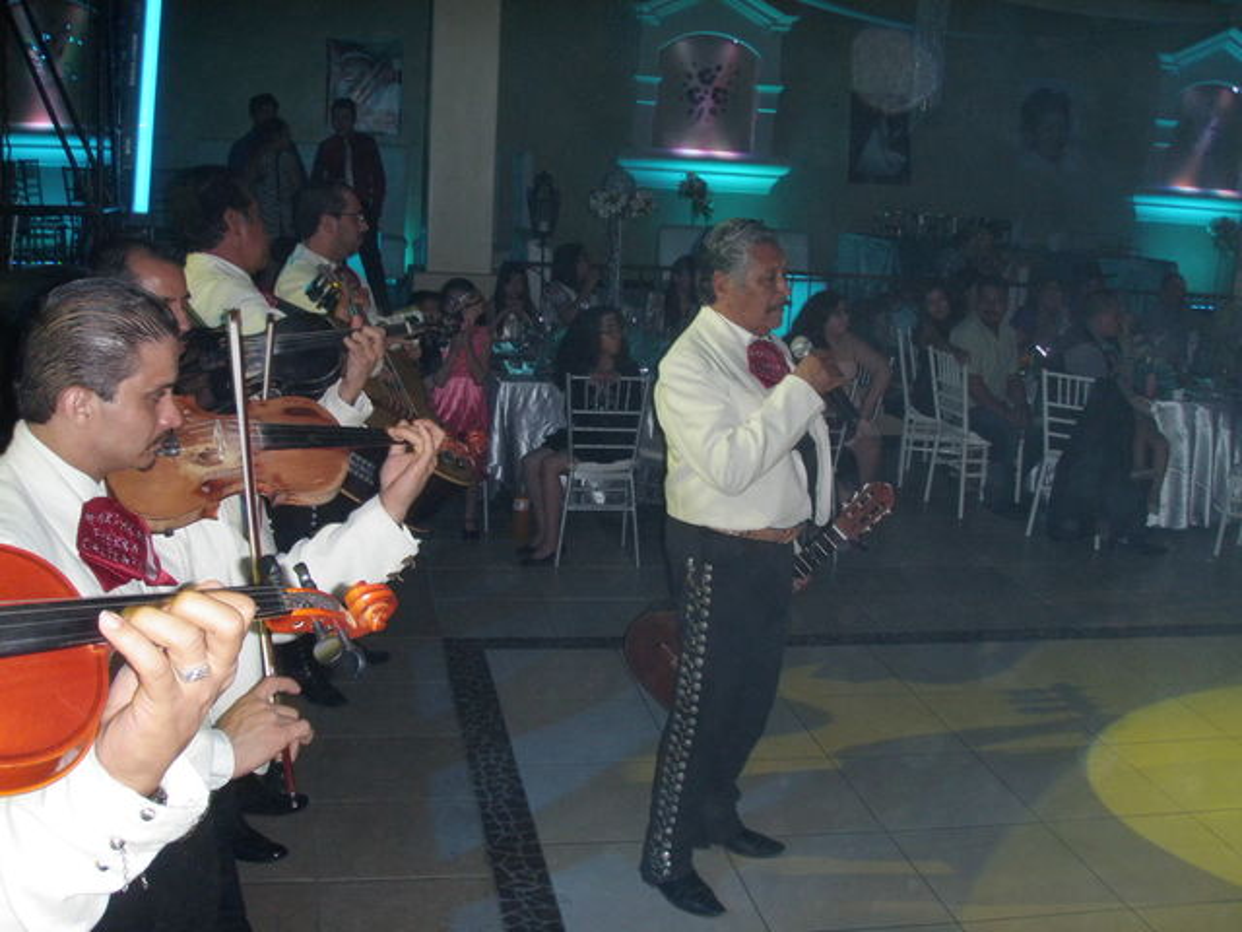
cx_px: 621
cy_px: 466
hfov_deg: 49.0
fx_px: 1363
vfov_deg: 37.7
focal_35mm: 38
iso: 200
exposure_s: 1/30
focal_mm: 6.7
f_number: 3.5
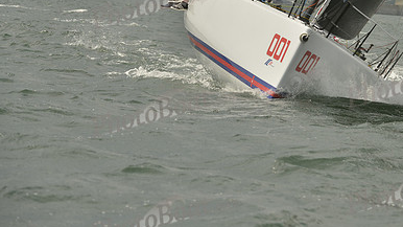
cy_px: 41
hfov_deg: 6.8
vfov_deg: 3.9
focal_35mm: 315
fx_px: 3366
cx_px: 293
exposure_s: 1/1250
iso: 280
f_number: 8
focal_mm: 200
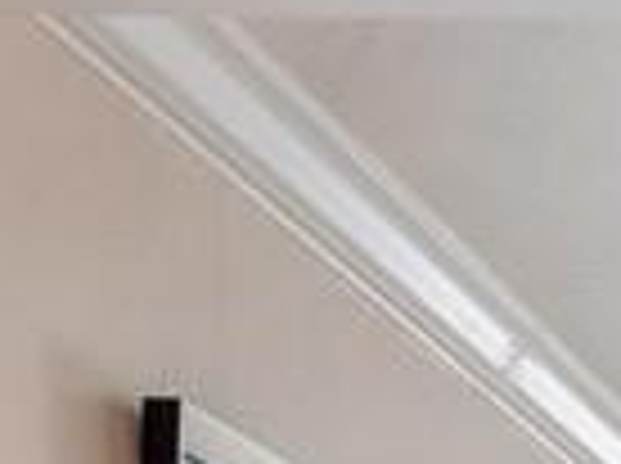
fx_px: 1862
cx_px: 1431
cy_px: 1162
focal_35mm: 104
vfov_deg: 11.4
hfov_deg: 14.0
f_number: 7.1
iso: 200
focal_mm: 7
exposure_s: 1/30
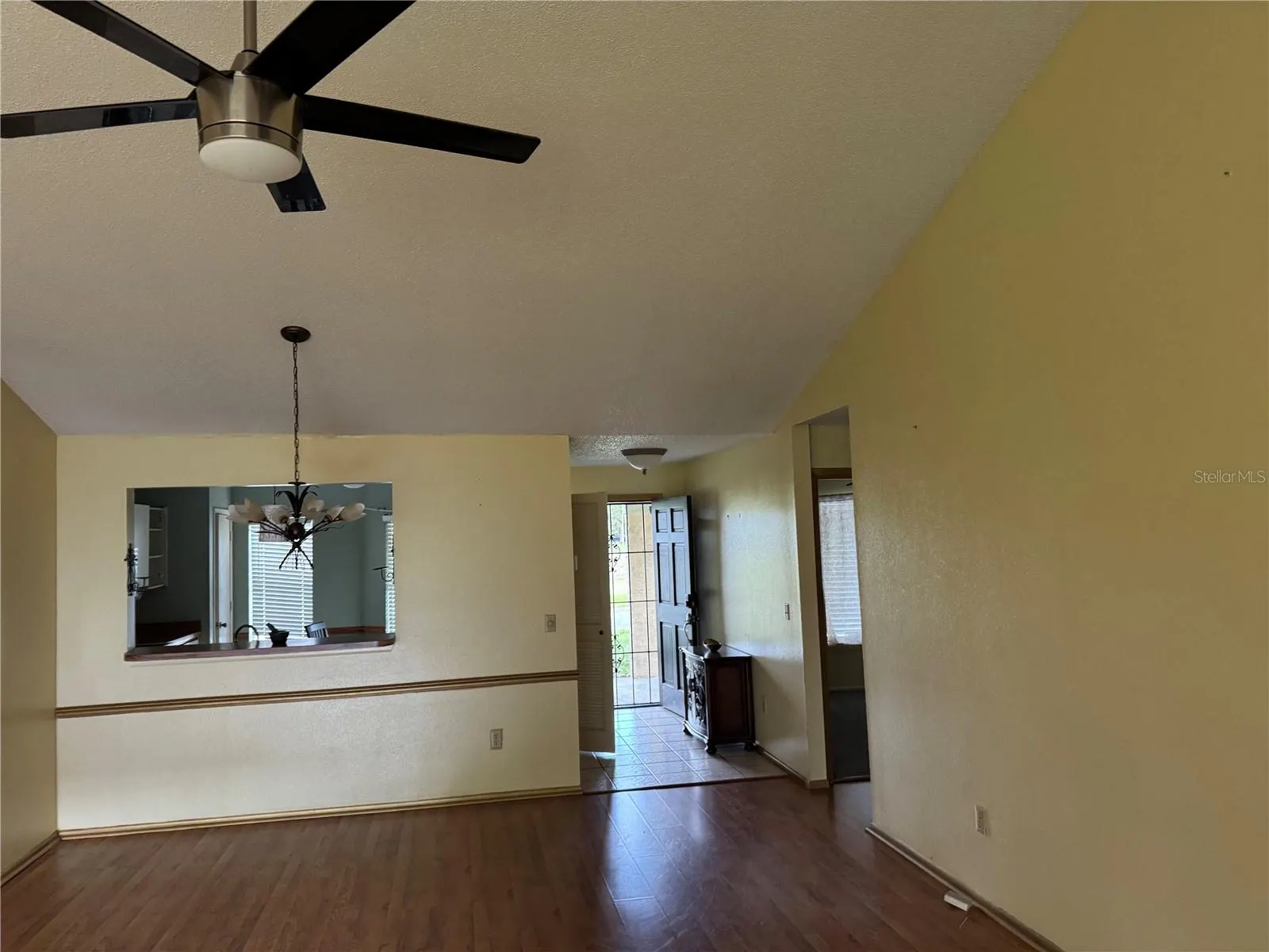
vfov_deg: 56.8
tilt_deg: +5.0
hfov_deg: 71.6
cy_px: 476
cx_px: 634
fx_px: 880
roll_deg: +4.2
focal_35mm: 24
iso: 250
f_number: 1.78
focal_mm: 6.76
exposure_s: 1/60
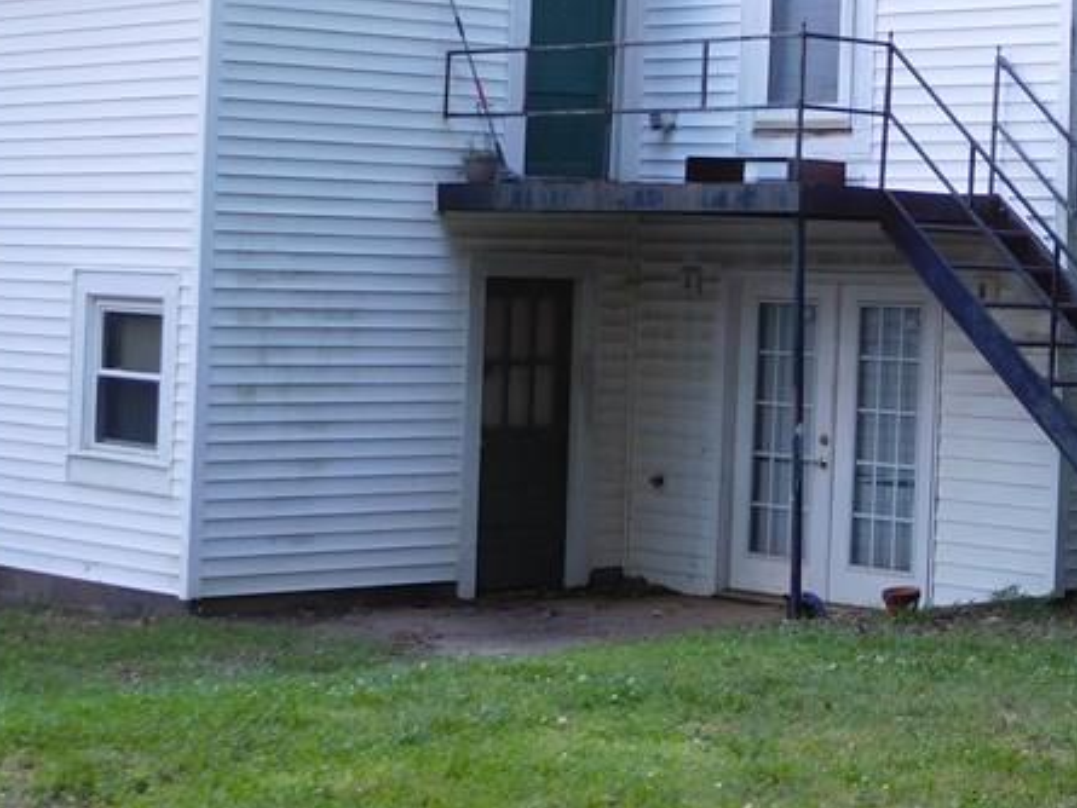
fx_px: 2863
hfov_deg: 20.8
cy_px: 191
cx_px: 1012
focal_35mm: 92
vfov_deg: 16.0
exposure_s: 1/60
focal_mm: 7.1
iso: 125
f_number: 3.9
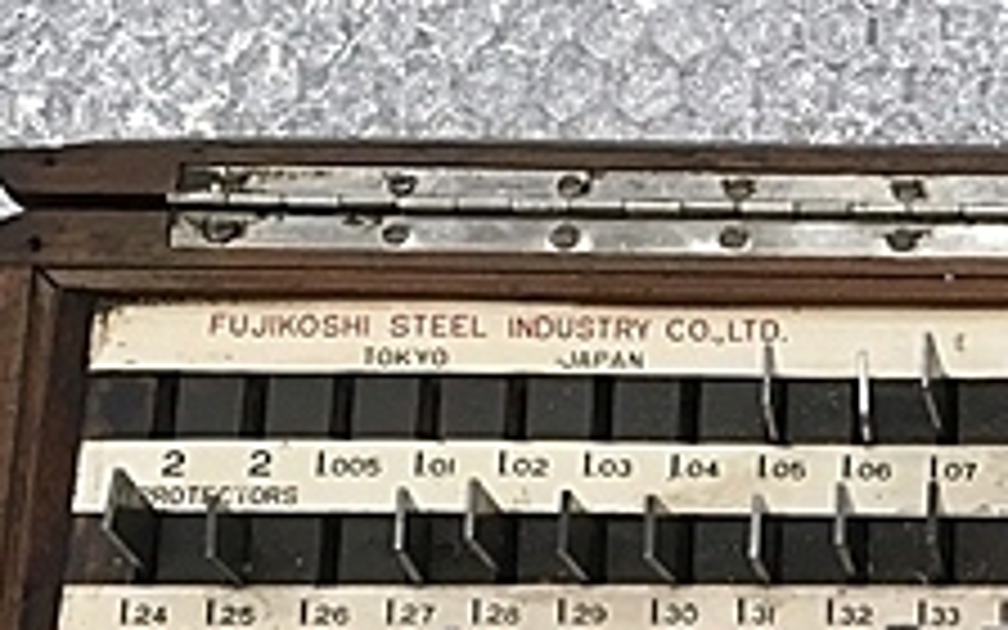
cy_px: 878
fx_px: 2417
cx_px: 1224
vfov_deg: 14.1
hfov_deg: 21.7
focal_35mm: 88
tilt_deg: -78.3
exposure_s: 1/30
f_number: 2.2
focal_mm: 4.15
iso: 50
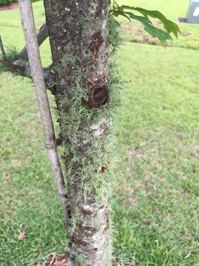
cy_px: 133
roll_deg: +0.8
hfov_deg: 48.2
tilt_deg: -34.4
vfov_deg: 61.7
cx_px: 100
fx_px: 222
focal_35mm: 29
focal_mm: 4.15
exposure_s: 1/124
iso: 32
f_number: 2.2
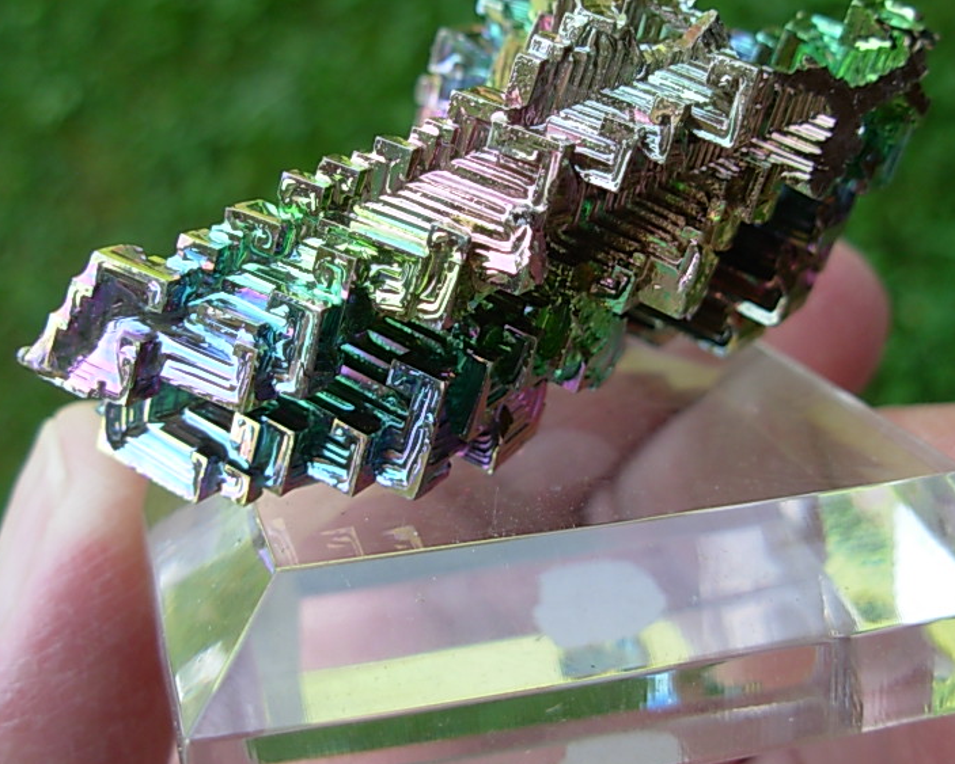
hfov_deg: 34.7
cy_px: 357
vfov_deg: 28.1
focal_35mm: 54
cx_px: 546
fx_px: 1527
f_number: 2.9
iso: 50
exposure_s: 1/186
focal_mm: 6.3
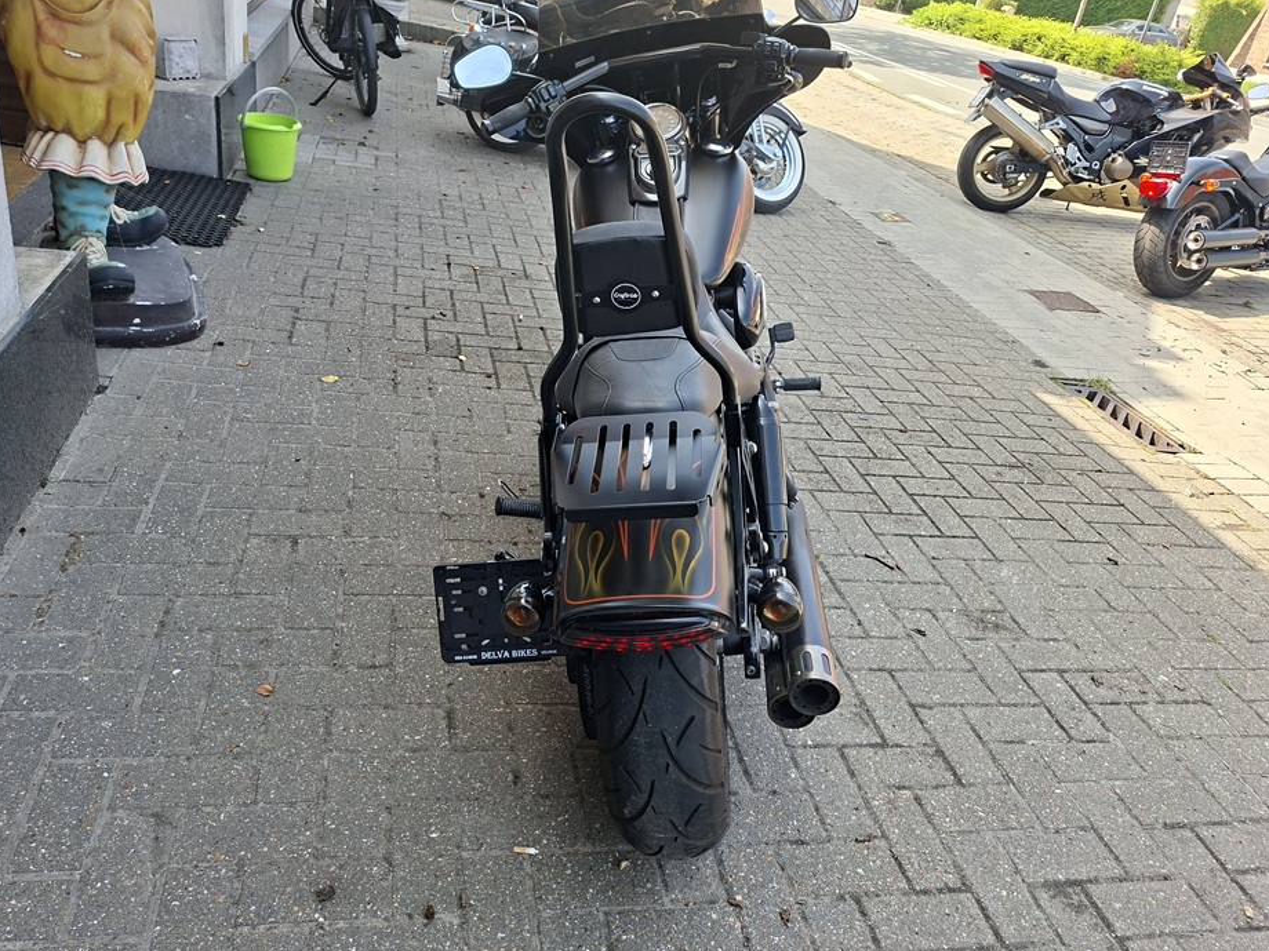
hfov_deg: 69.3
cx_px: 594
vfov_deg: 54.8
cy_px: 438
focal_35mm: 25
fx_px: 916
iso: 50
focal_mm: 5.54
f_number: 1.8
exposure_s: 1/420
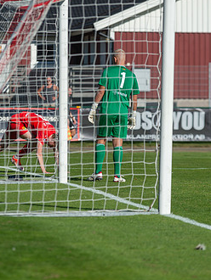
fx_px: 2216
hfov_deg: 5.5
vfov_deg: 7.2
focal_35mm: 273
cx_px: 121
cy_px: 120
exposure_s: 1/1600
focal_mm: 160
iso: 100
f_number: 3.5
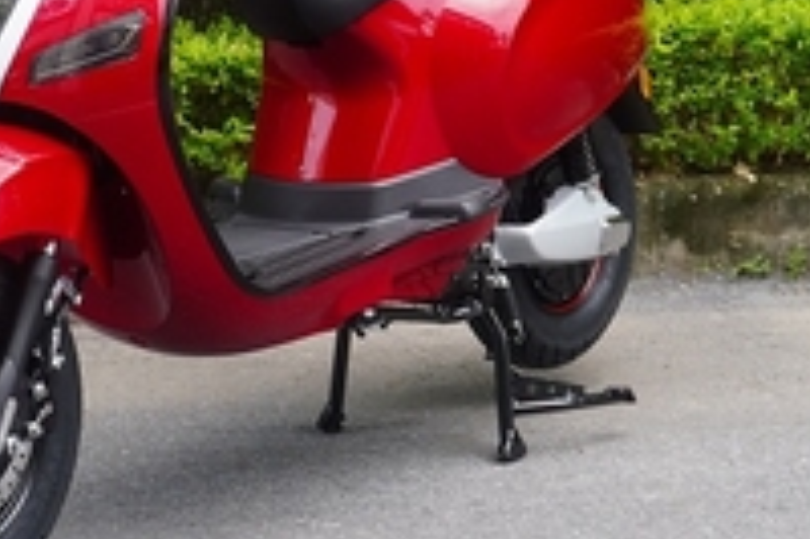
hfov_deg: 18.8
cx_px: 223
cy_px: 20
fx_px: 2428
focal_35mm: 108
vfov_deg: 12.5
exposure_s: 1/125
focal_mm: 30
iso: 100
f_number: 5.6
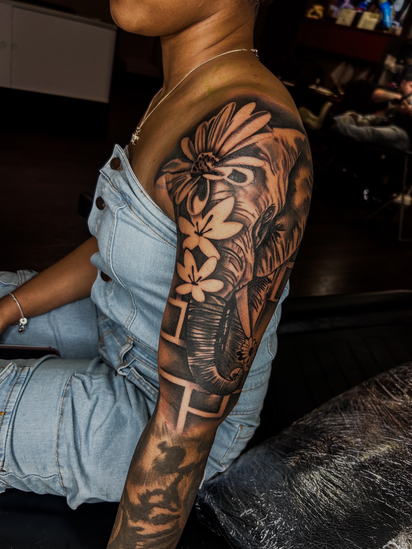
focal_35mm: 26
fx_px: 413
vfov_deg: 67.3
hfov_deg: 53.1
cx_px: 206
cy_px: 274
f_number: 1.5
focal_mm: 5.7
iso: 100
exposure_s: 1/120
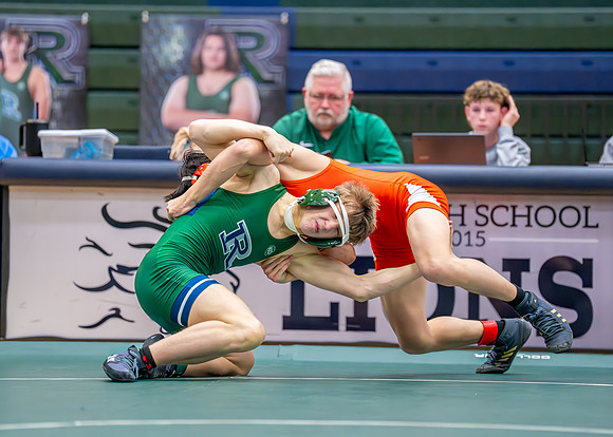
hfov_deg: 10.3
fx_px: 3415
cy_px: 209
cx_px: 287
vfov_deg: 7.3
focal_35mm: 196
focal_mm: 162
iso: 6400
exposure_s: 1/1000
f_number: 2.8
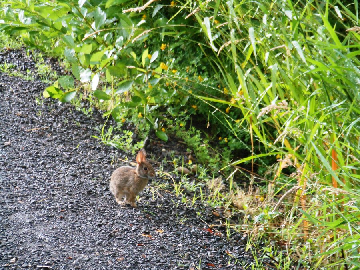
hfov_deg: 7.9
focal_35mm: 250
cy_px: 135
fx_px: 2600
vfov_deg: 5.9
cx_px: 180
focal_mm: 45
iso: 400
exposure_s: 1/20
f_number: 5.8
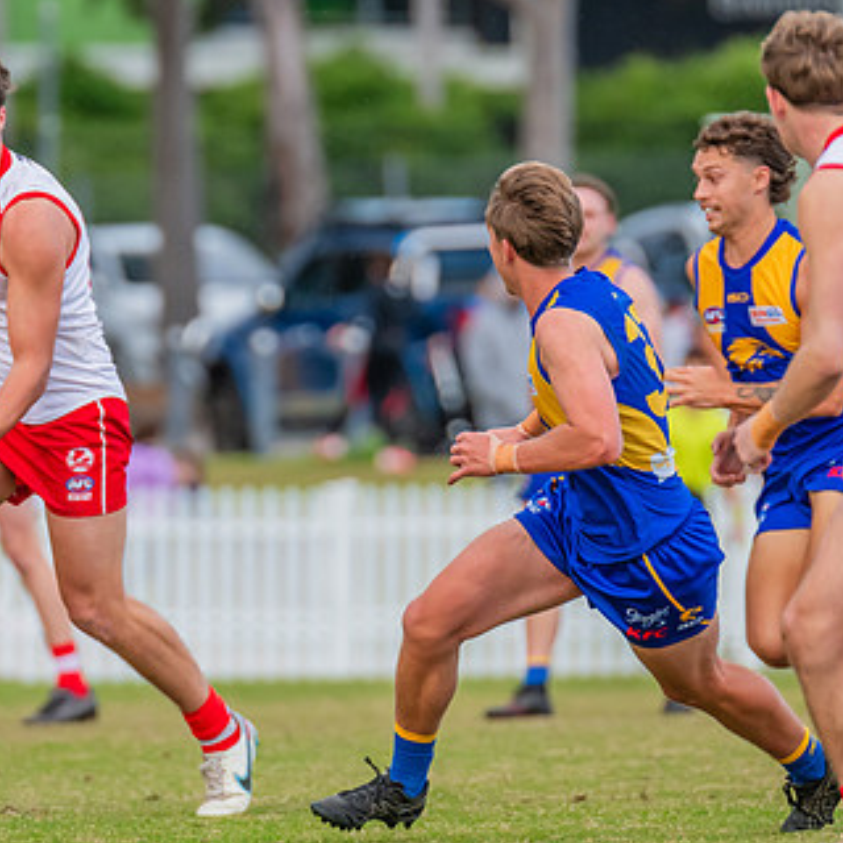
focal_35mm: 778
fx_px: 21436
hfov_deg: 2.3
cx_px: 2
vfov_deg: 2.3
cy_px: 379
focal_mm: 360
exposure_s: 1/1250
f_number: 5
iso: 800
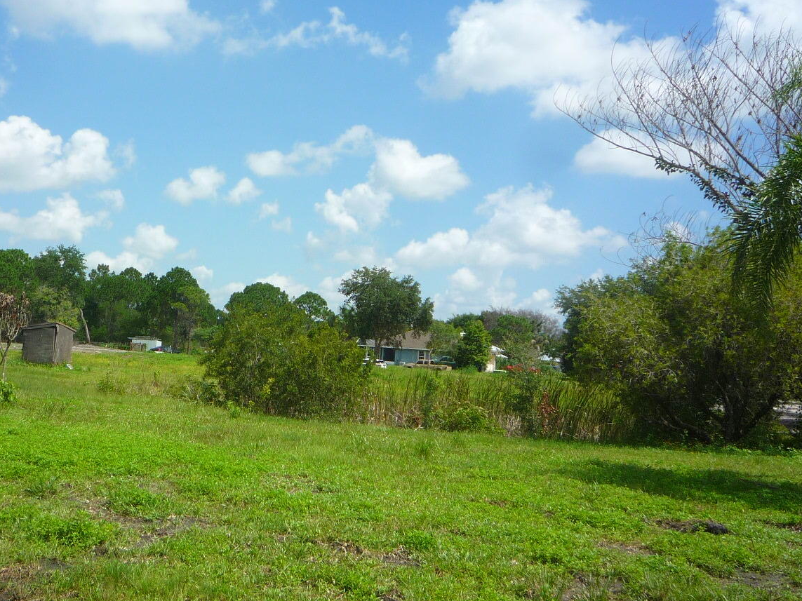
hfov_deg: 44.2
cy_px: 313
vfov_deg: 34.3
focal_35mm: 42
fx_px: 973
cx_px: 267
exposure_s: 1/400
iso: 100
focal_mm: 5.2
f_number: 5.6
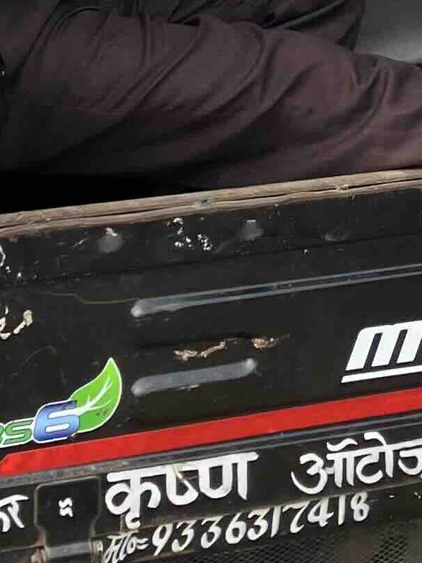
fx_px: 2259
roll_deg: -0.3
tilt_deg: -3.1
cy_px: -372
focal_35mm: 139
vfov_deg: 13.1
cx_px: 328
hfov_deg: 10.6
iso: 32
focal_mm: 3.99
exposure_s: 1/934
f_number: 1.8
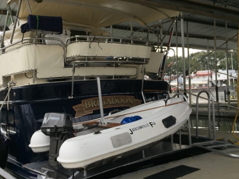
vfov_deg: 40.7
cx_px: 107
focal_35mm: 35
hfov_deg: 52.5
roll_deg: +1.5
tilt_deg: +0.7
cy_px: 94
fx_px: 242
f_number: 2.2
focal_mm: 4.15
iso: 32
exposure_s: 1/989
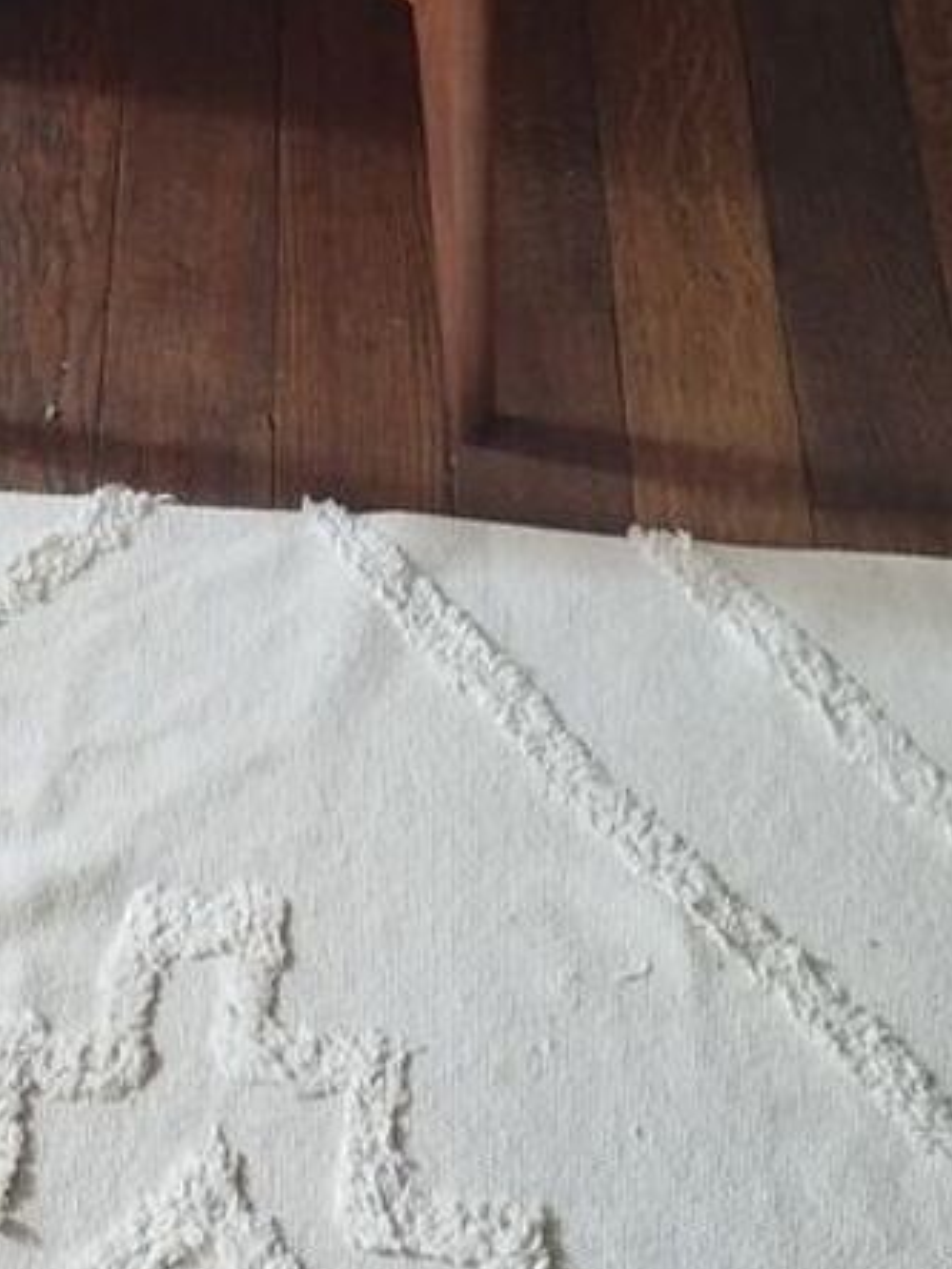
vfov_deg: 23.2
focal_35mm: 72
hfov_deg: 20.2
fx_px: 2640
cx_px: 192
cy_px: -484
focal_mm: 5.31
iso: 500
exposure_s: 1/17
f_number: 1.7
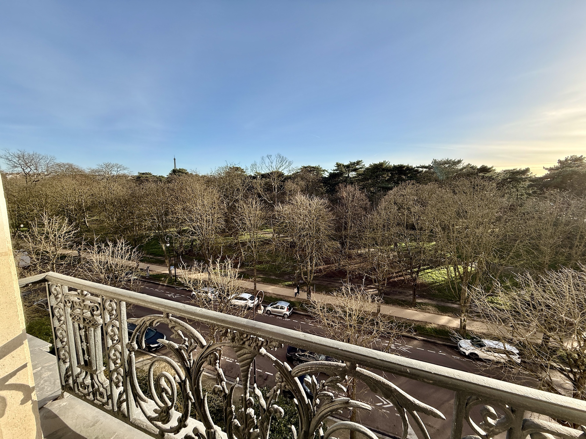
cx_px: 293
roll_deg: -0.4
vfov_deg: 85.7
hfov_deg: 102.1
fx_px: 237
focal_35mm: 14
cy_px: 220
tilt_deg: -7.8
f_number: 2.2
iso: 64
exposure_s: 1/1087
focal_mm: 2.22
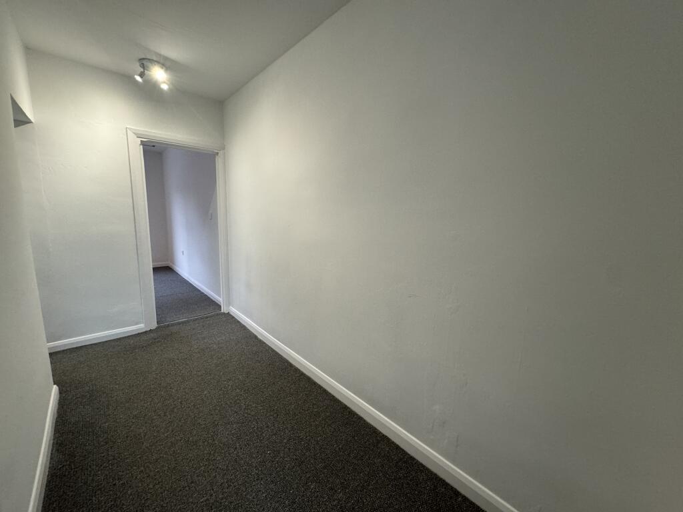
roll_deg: -1.6
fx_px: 276
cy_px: 256
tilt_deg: -9.0
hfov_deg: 102.1
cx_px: 342
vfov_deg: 85.7
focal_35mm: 14
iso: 200
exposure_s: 1/100
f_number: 2.2
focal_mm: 2.22
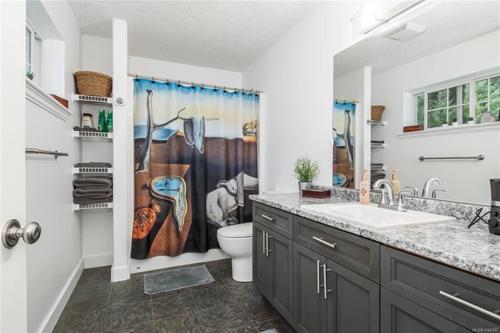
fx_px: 250
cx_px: 250
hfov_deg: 90.0
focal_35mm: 18
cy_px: 166
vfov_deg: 67.3
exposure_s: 1/2
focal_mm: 12
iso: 320
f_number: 8
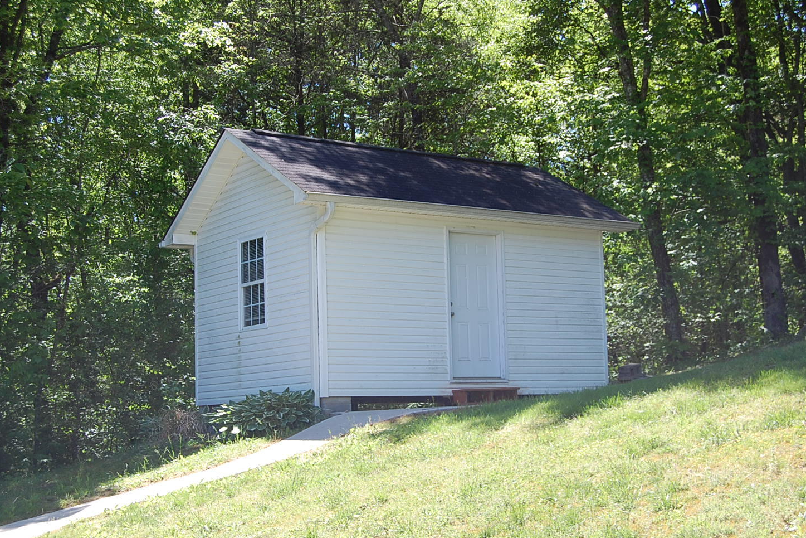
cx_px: 389
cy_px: 274
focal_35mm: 55
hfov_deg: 36.5
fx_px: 1221
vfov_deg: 24.8
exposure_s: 1/160
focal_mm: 35
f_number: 7.1
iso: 200
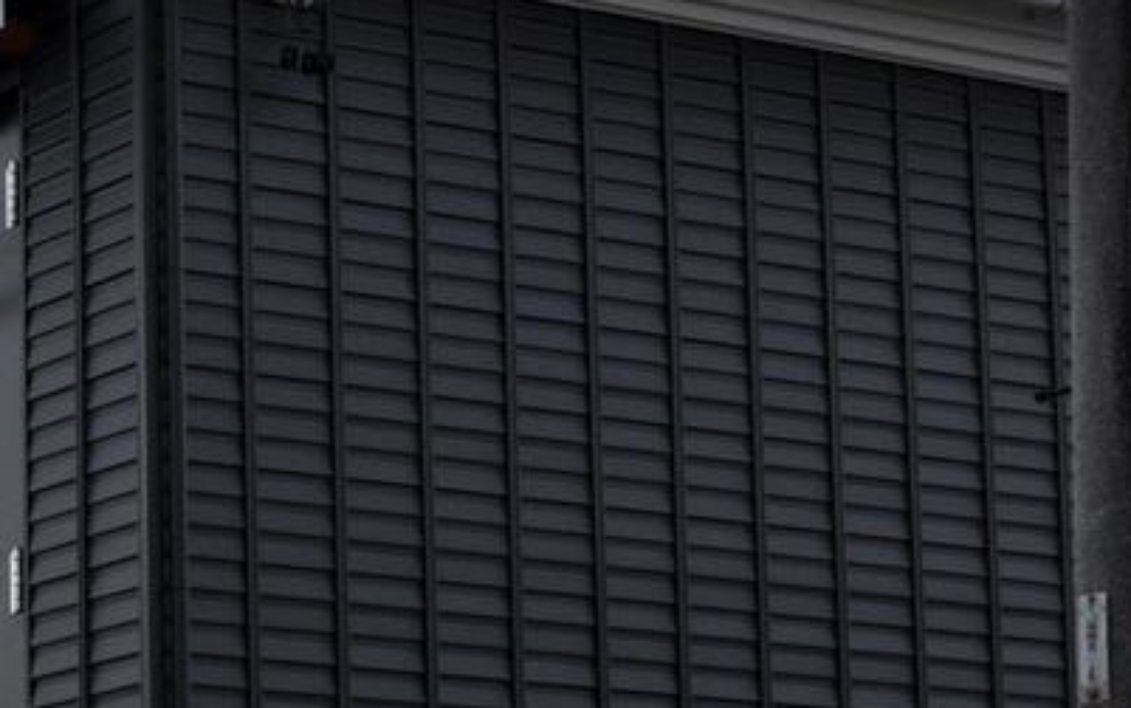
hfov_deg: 15.9
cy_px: 735
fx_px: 3947
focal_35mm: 128
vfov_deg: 10.2
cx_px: -116
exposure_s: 1/400
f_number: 10
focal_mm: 28
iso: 400
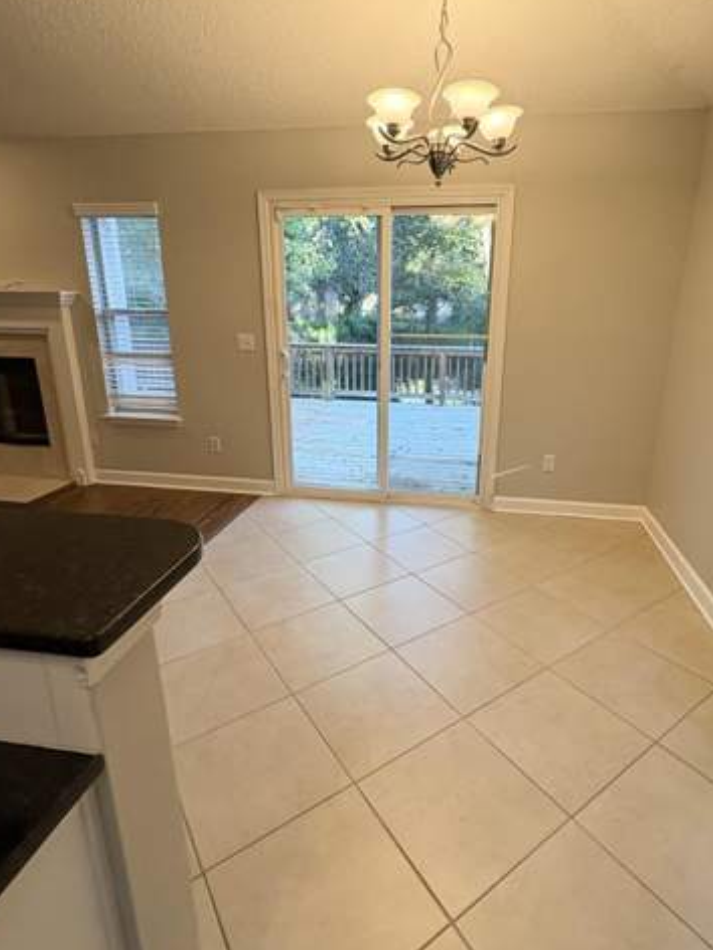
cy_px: 455
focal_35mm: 19
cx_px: 395
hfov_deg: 68.5
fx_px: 522
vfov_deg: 84.6
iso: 125
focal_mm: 2.22
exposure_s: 1/60
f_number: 2.2
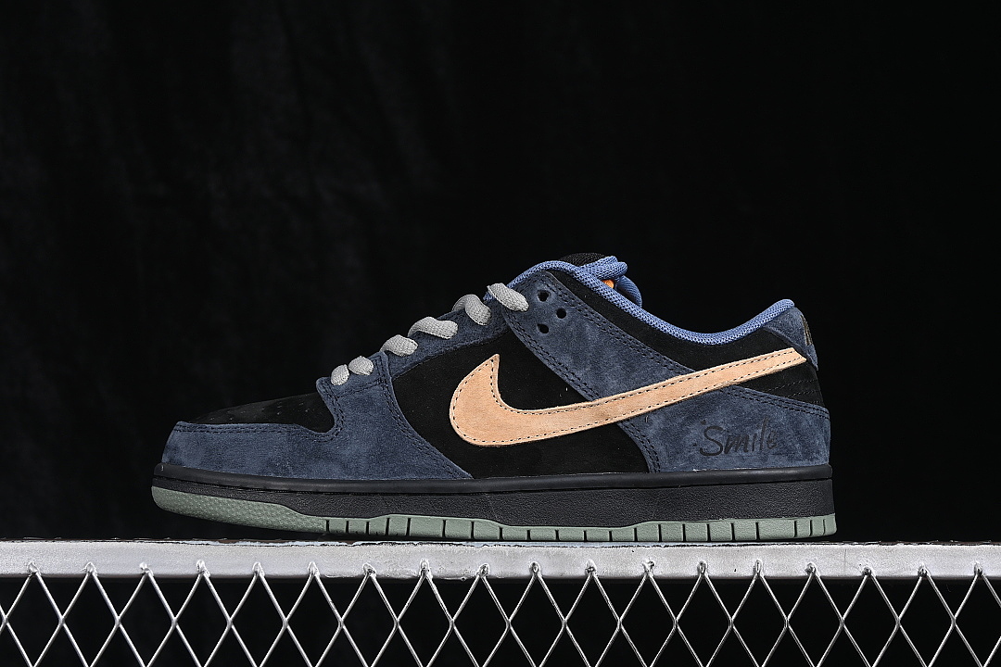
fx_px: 2085
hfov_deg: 27.0
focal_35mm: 75
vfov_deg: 18.2
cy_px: 334
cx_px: 500
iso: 160
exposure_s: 1/60
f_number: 6.3
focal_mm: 50
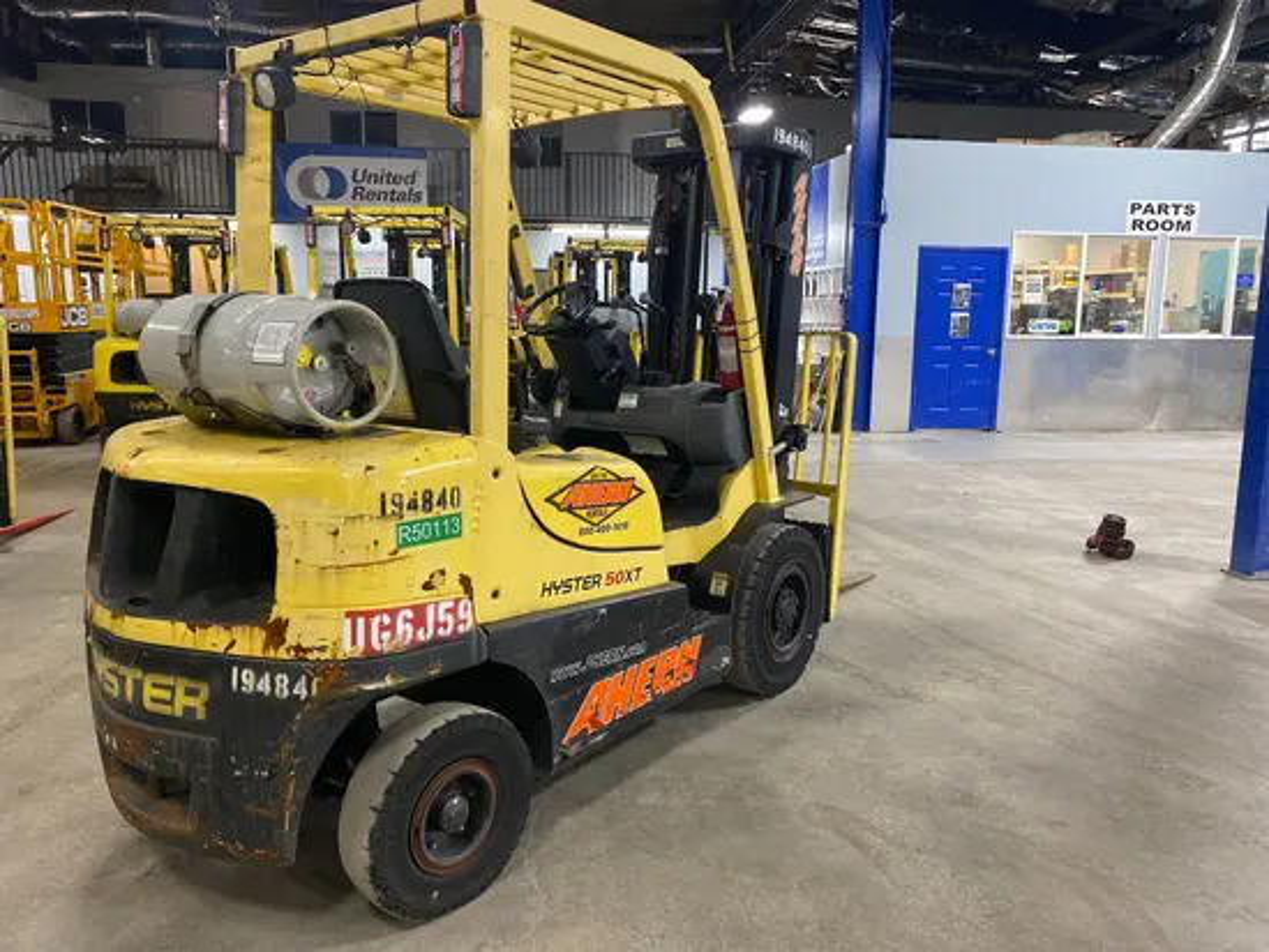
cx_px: 634
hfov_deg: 67.3
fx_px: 954
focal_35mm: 26
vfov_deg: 53.1
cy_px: 476
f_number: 1.8
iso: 160
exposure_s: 1/60
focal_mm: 4.25
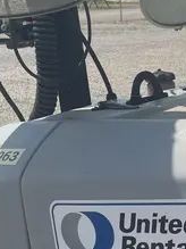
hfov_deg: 16.4
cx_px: 212
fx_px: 624
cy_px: 137
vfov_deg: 22.5
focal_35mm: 87
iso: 32
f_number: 1.6
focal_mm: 4.2
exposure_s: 1/4831
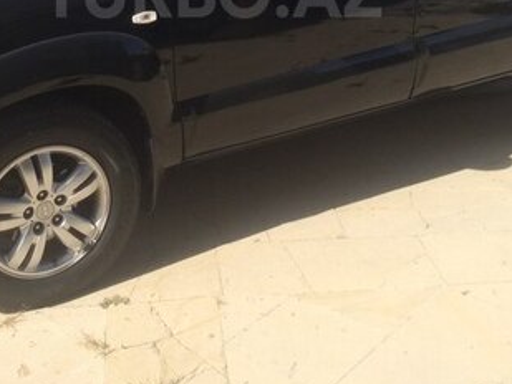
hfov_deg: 31.1
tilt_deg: -14.6
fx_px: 917
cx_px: 212
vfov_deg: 22.7
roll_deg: -0.2
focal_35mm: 62
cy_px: -7
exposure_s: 1/1709
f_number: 2.2
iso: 32
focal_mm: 4.15
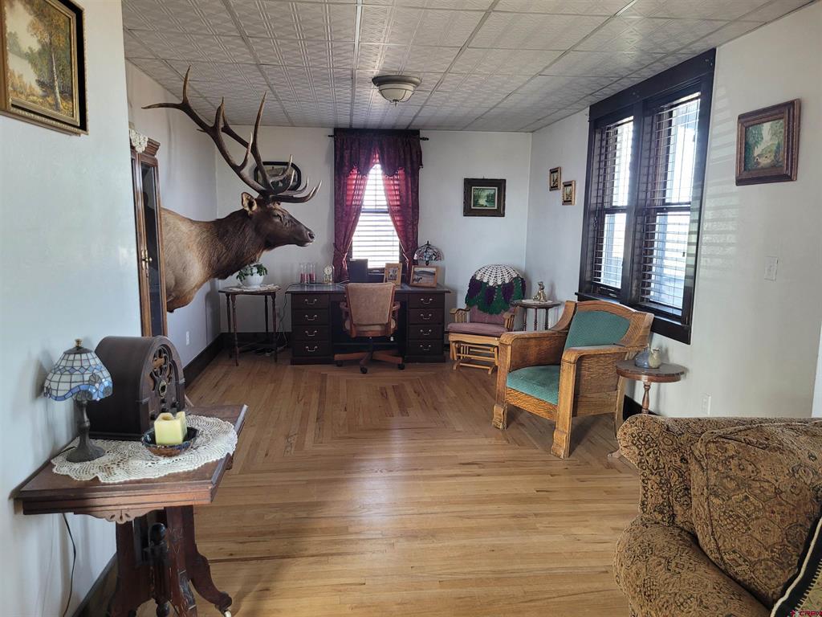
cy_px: 308
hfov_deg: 67.3
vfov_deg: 53.1
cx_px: 411
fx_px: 617
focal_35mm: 26
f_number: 1.8
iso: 200
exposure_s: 1/40
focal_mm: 5.4
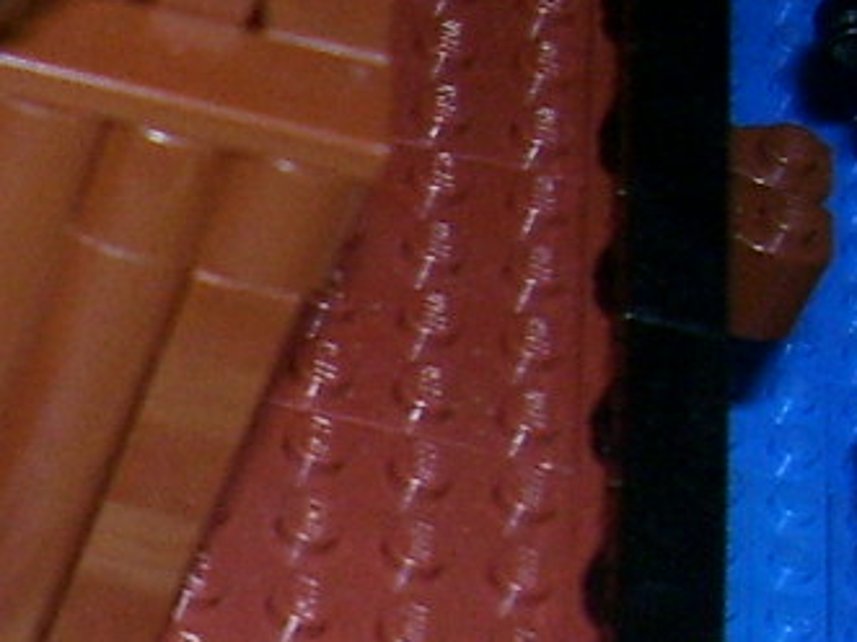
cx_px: -1232
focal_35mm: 170
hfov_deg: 10.1
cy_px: 1079
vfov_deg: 8.5
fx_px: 4207
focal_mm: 5.6
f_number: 2.7
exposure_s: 1/60
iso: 125
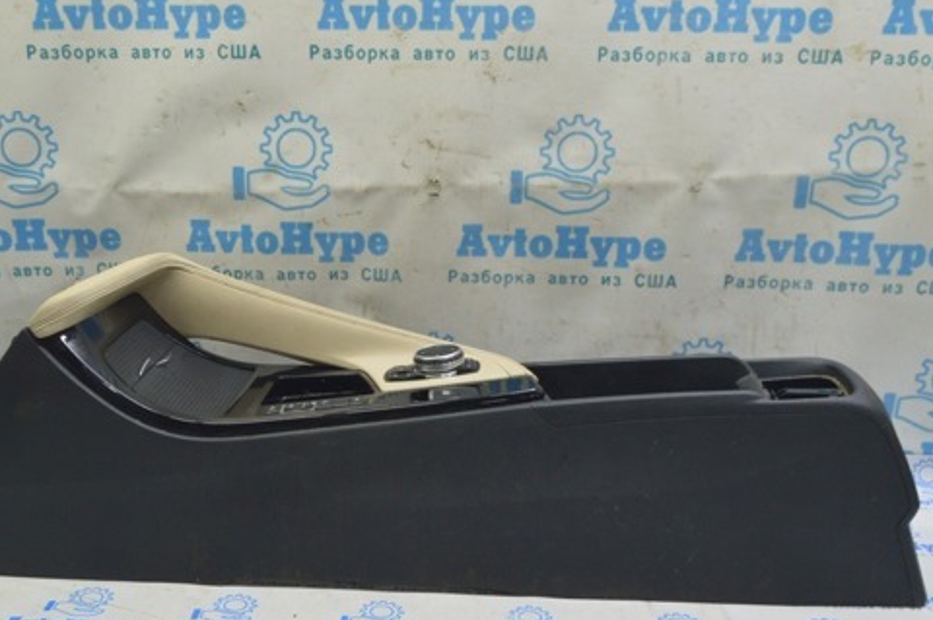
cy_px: 357
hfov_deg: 44.4
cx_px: 387
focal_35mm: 44
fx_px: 1139
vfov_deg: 30.4
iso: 400
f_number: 5.6
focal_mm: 22
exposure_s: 1/20
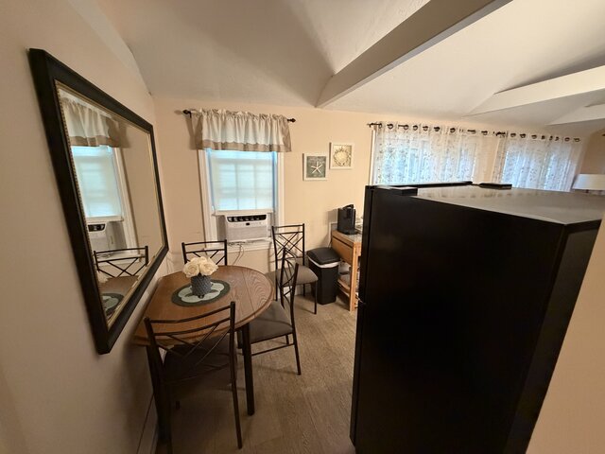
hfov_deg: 102.1
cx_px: 302
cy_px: 227
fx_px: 245
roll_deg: -0.1
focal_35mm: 14
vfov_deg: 85.7
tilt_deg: -13.5
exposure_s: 1/60
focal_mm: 2.22
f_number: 2.2
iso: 1000
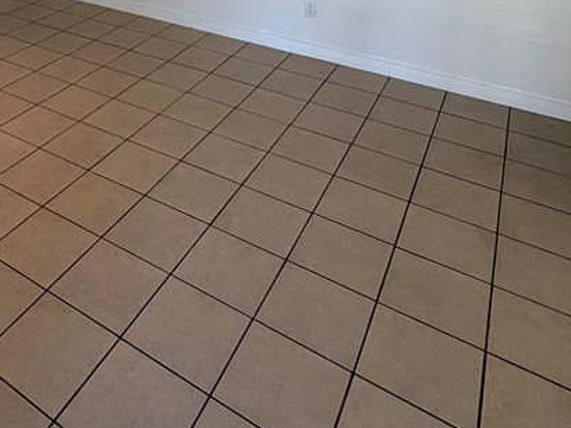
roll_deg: +1.8
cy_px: -53
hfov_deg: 49.7
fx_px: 577
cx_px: 117
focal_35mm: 35
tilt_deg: -14.3
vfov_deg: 34.5
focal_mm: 2.22
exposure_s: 1/121
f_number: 2.2
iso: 80
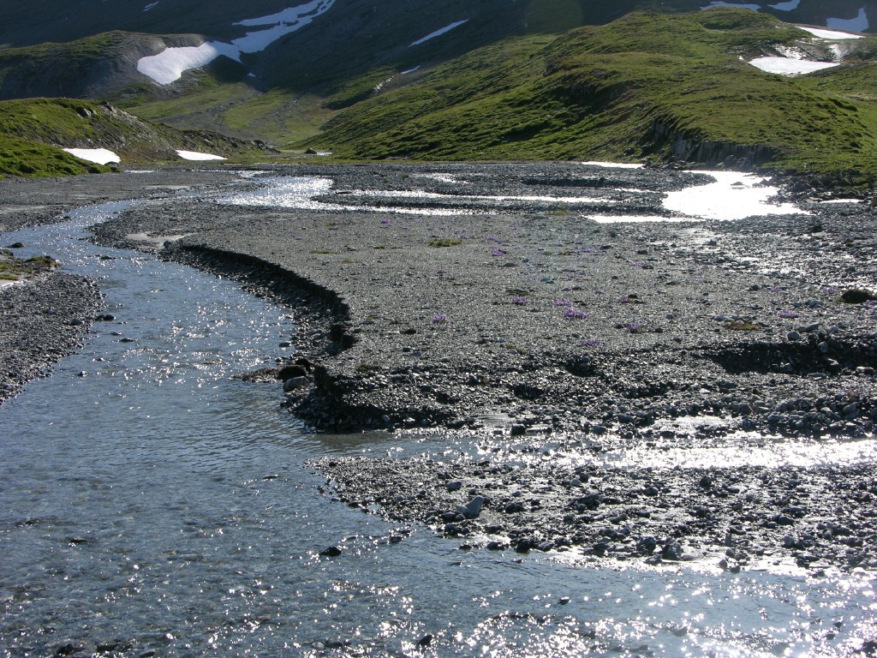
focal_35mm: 58
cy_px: 329
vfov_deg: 25.2
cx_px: 438
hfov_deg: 33.2
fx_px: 1469
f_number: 6.3
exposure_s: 1/233
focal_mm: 14.7
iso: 50
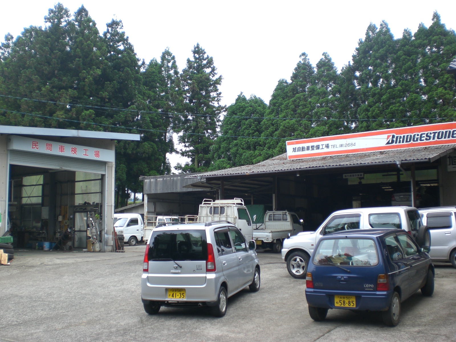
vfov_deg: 37.7
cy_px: 171
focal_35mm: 38
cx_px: 228
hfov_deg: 49.0
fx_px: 501
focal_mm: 6.3
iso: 50
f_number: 3.1
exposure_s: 1/160
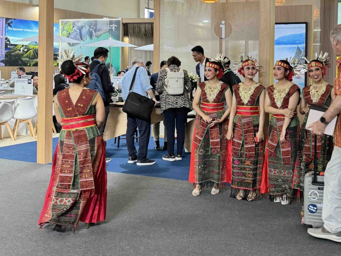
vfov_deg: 56.8
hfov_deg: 71.6
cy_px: 128
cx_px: 170
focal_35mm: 24
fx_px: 236
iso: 160
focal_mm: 6.76
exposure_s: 1/100
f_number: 1.78
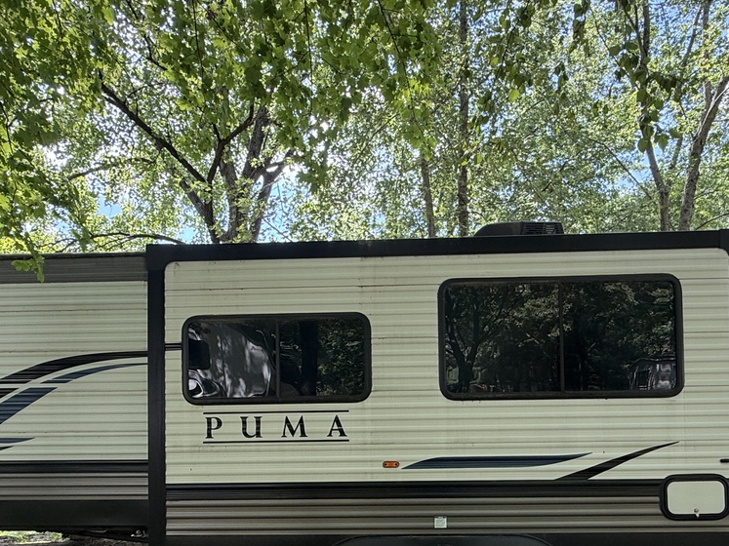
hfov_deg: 65.1
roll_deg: +0.0
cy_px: 388
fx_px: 569
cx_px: 410
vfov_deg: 49.9
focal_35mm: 27
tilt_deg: +0.3
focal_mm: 2.22
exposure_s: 1/121
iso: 50
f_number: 2.2
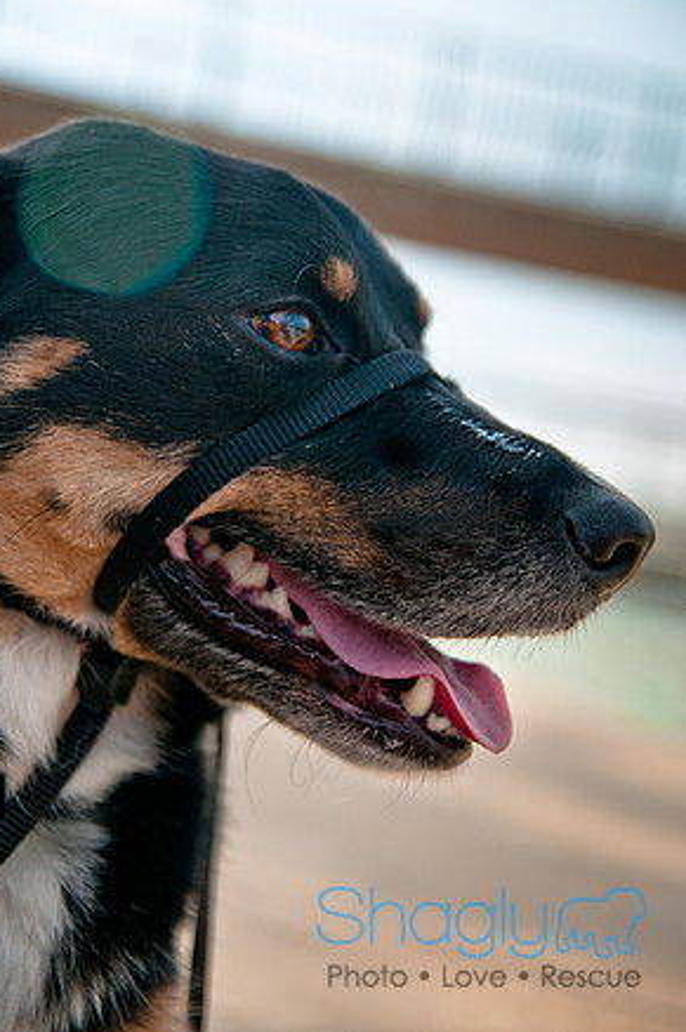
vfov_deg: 26.3
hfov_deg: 17.7
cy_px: 504
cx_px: 336
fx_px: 2206
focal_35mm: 77
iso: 400
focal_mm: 50
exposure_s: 1/4000
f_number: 2.8
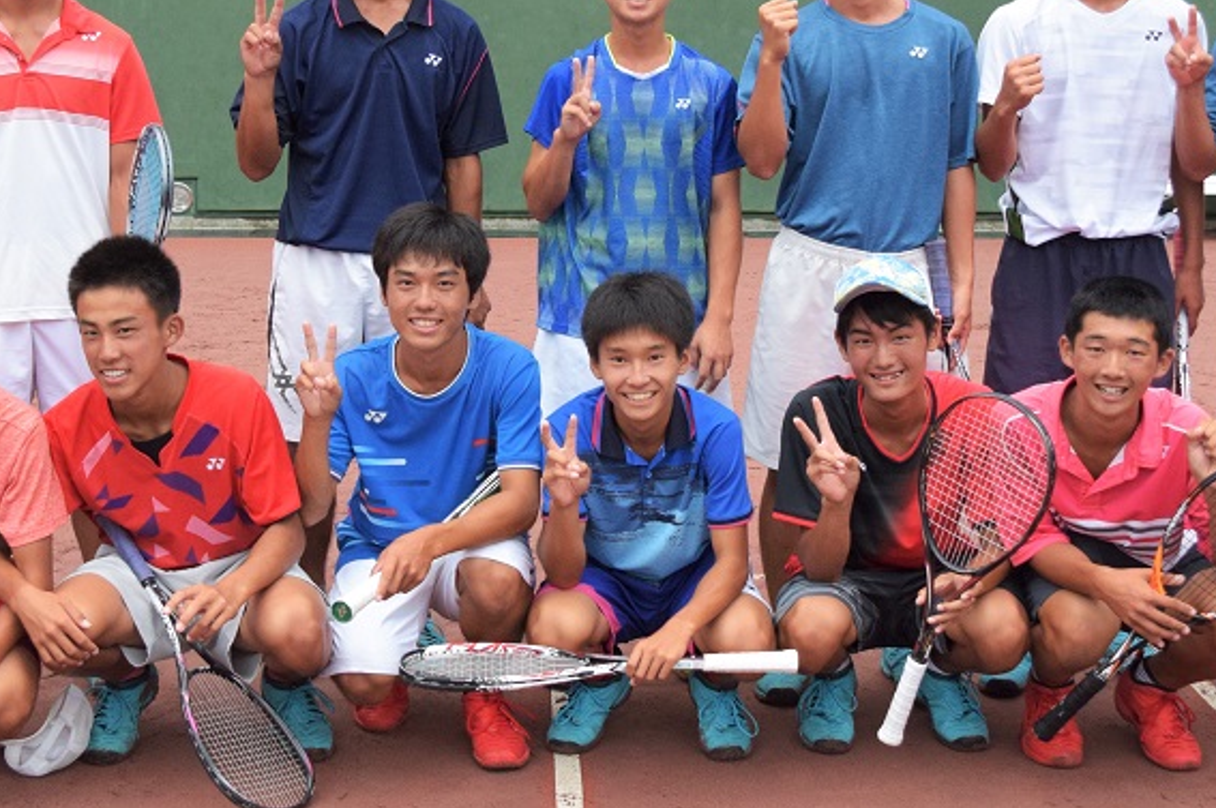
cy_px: 313
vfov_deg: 22.2
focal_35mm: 61
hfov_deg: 33.0
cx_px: 618
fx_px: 2055
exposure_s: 1/800
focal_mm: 23
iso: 1600
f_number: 3.8
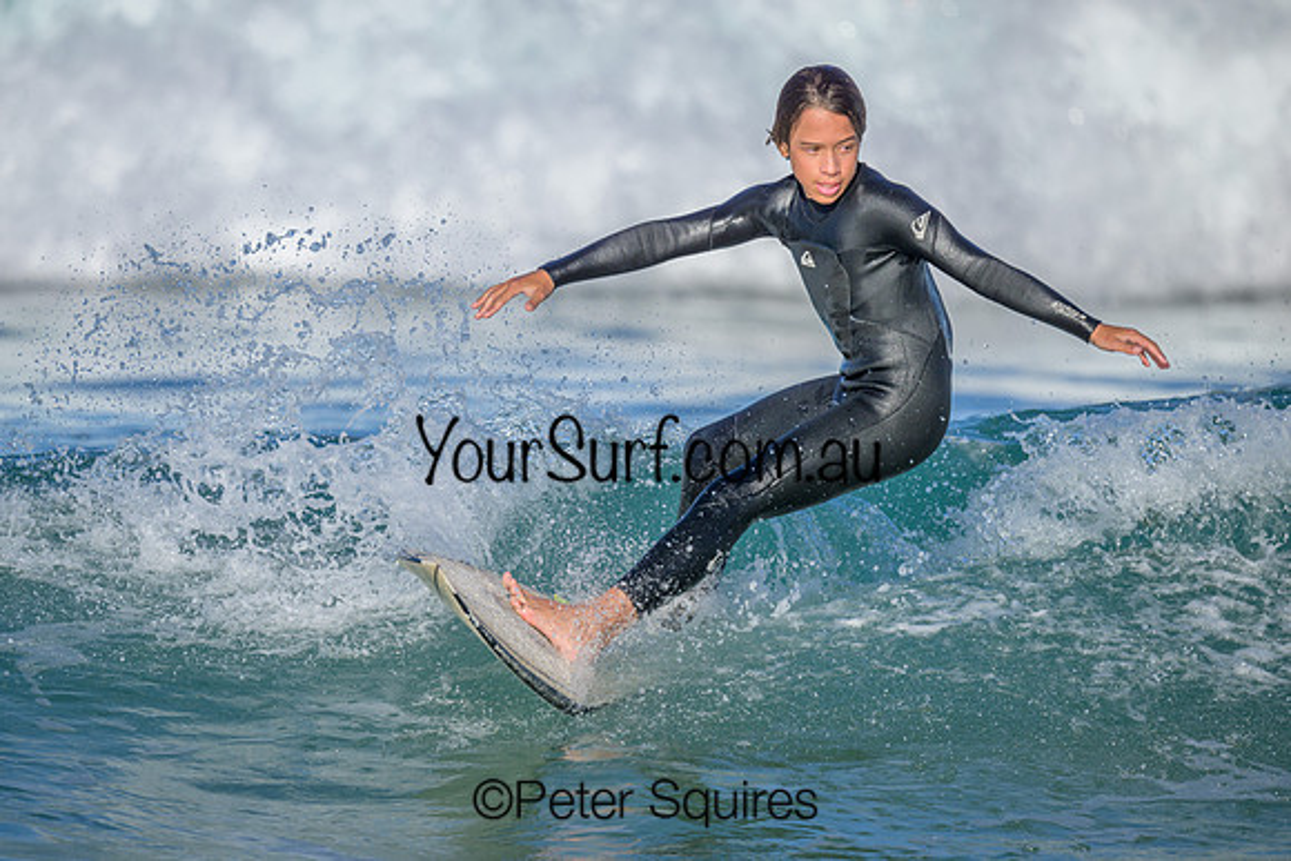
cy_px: 443
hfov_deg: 2.5
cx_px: 626
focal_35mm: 824
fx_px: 29541
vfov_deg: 1.7
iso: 200
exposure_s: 1/2000
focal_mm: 800
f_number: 6.3
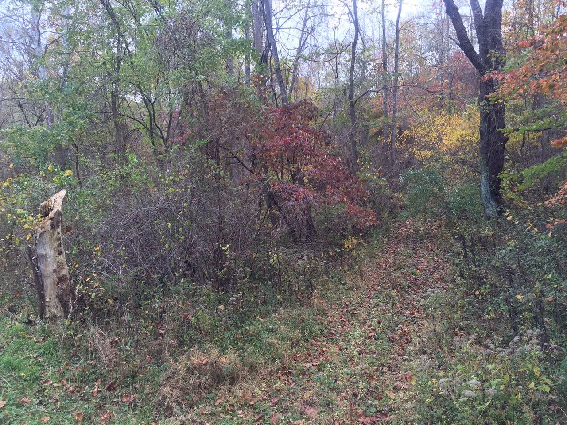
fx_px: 475
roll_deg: +0.9
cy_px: 212
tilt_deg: -2.8
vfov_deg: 48.2
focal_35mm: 29
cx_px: 284
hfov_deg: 61.7
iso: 40
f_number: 2.2
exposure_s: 1/120
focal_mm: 4.15
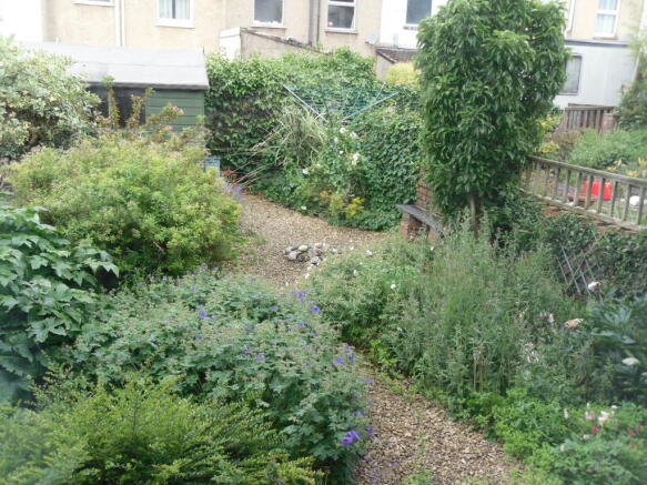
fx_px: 654
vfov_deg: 40.7
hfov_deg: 52.6
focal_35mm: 35
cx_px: 324
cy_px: 242
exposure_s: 1/90
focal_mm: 6.3
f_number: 3.5
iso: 80
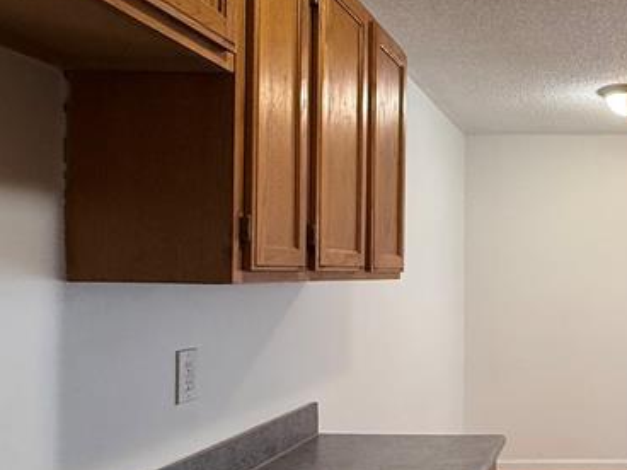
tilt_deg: +0.7
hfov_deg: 42.6
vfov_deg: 36.7
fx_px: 706
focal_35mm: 39
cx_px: 598
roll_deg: -0.6
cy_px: 274
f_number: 2.2
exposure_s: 1/120
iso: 320
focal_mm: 2.22
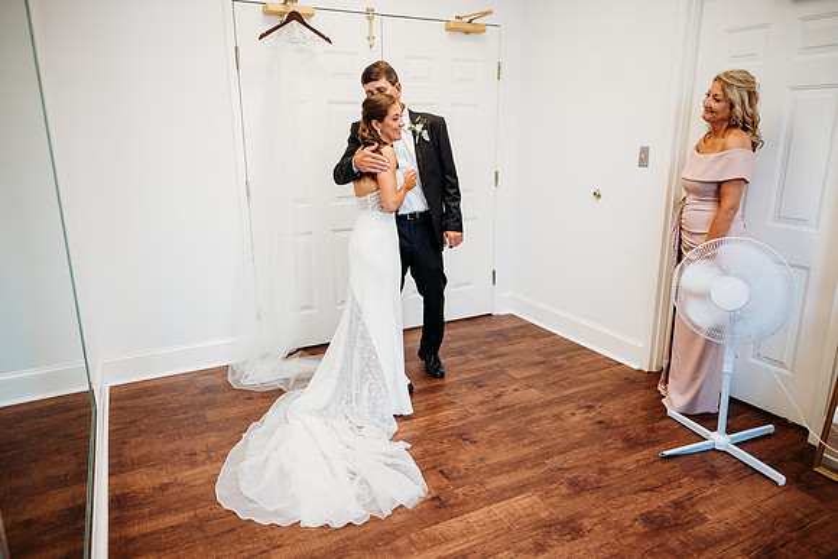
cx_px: 419
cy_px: 280
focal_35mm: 24
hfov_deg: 73.7
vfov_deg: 53.2
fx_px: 559
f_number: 2.5
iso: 320
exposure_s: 1/160
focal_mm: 24
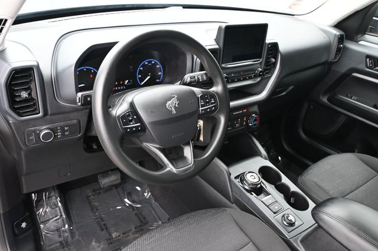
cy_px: 126
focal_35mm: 32
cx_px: 189
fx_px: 331
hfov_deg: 59.5
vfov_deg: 41.7
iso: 560
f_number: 4
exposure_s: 1/125
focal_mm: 21
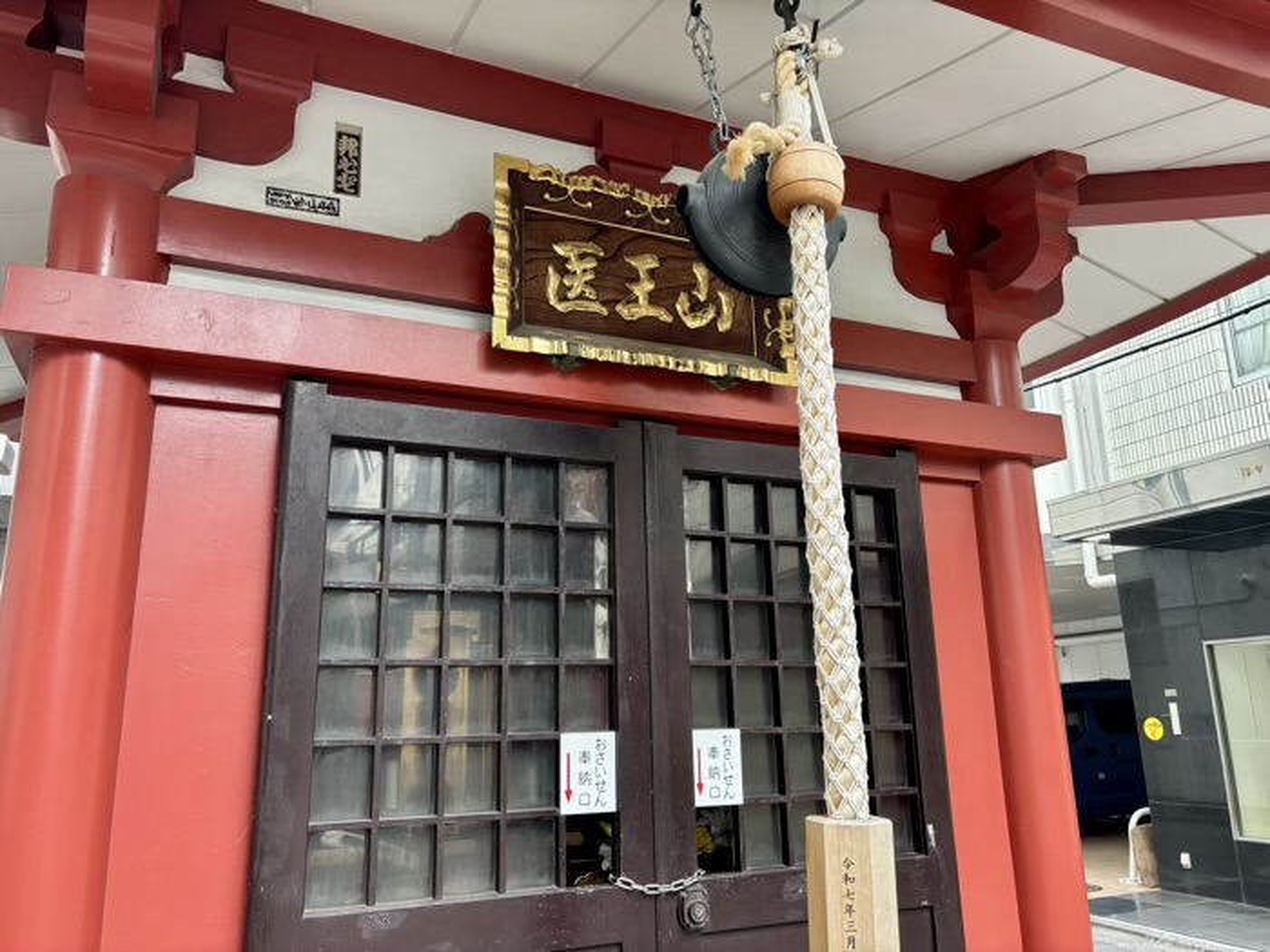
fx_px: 954
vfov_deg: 53.1
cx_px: 635
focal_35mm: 26
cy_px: 476
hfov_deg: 67.3
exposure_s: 1/121
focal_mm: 5.96
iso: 80
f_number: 1.6
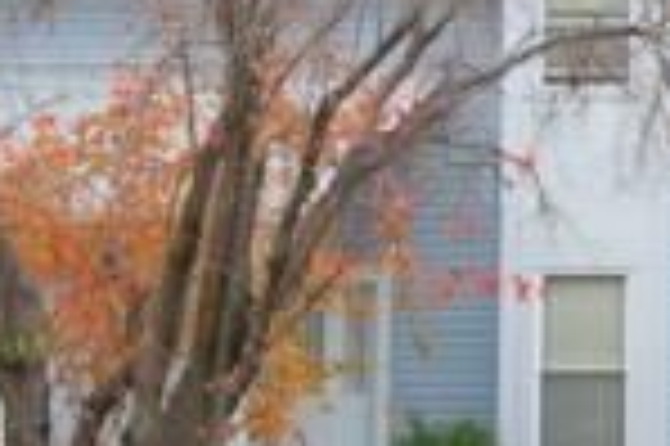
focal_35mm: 136
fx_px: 2522
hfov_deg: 14.2
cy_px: 194
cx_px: 998
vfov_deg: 10.1
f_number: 8
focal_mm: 27
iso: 200
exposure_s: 1/80
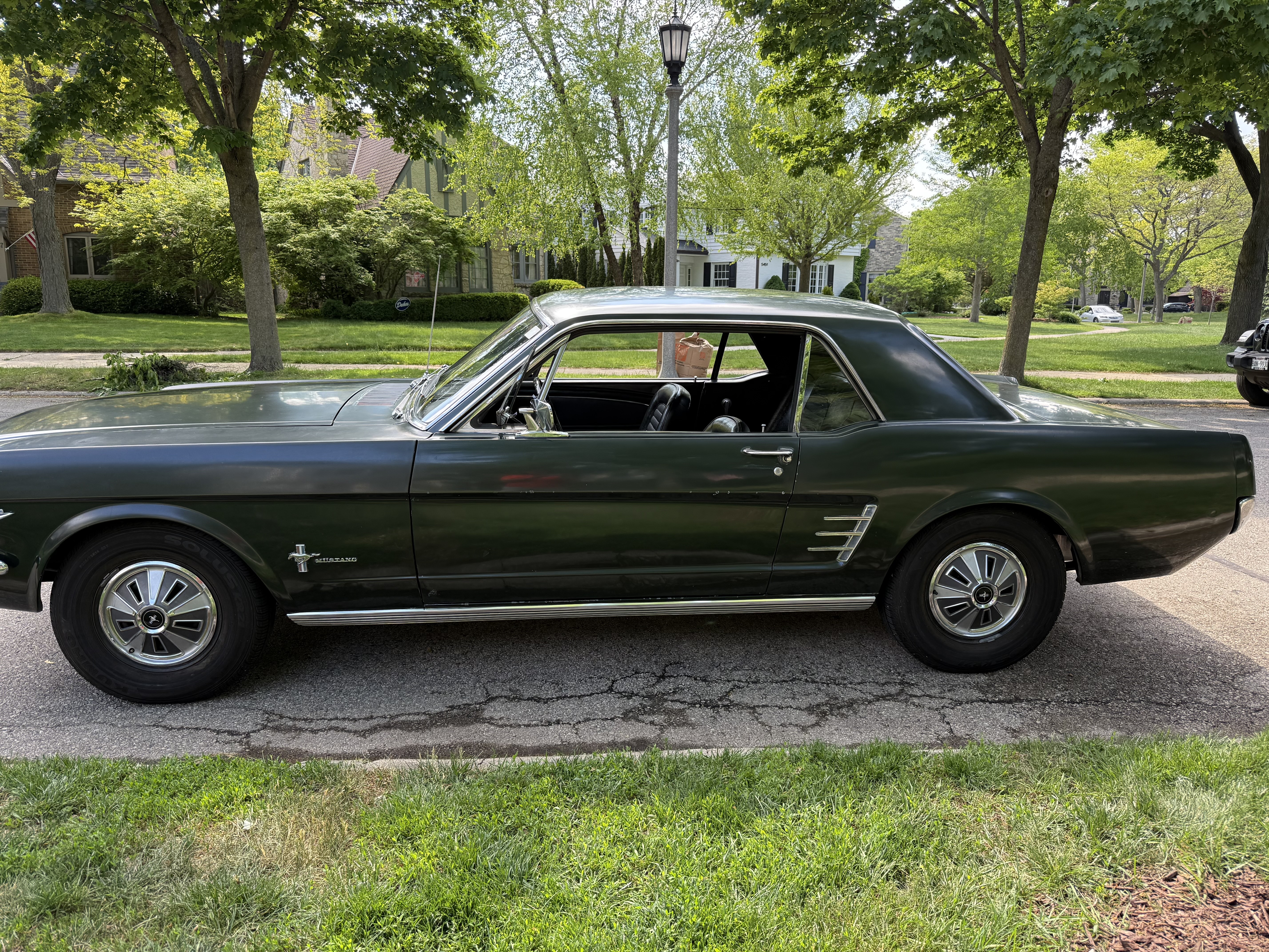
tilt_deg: -11.5
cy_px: 476
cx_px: 634
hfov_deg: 71.6
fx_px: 880
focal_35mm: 24
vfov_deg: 56.8
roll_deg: -0.5
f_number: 1.78
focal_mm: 6.76
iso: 100
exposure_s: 1/467
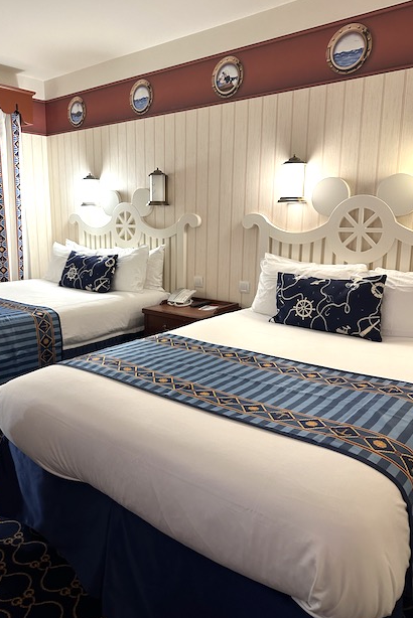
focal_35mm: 26
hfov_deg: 49.5
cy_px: 302
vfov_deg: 69.4
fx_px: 447
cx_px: 179
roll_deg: -0.4
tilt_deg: -10.6
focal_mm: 6.86
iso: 320
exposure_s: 1/50
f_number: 1.78
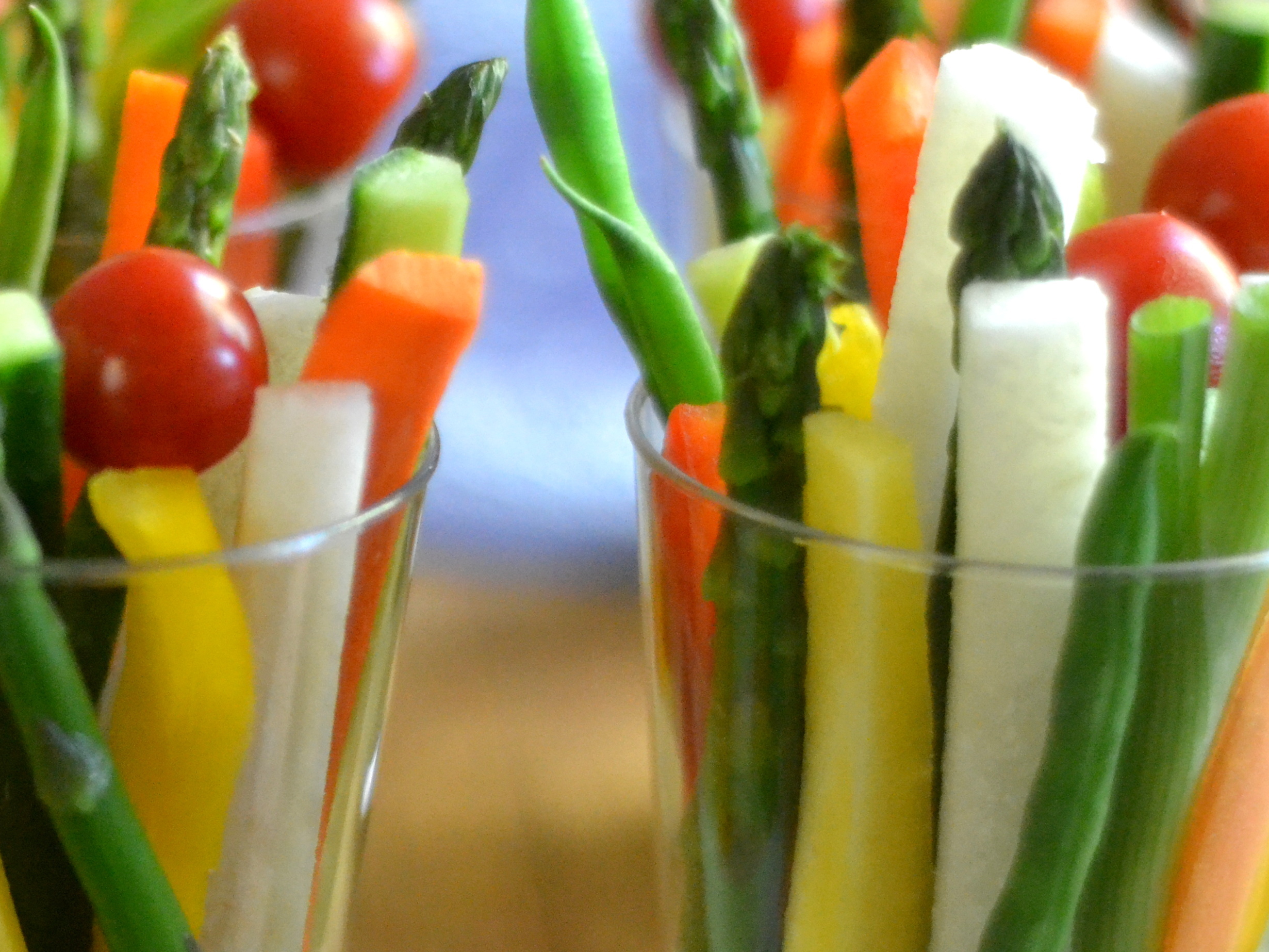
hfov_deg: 14.5
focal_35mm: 135
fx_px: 4949
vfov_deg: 11.0
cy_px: 595
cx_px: 227
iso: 3200
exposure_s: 1/400
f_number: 2
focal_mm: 50
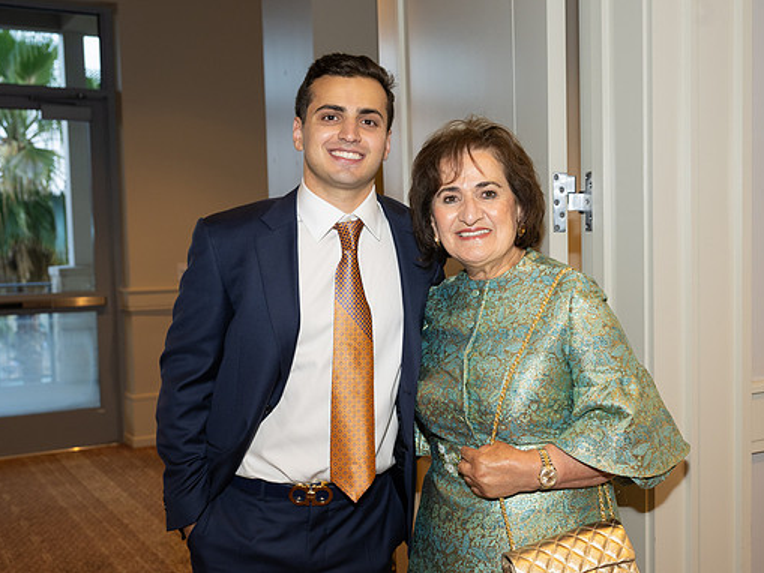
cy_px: 319
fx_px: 993
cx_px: 473
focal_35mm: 45
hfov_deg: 41.8
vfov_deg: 32.2
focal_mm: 37
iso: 800
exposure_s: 1/100
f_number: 5.6
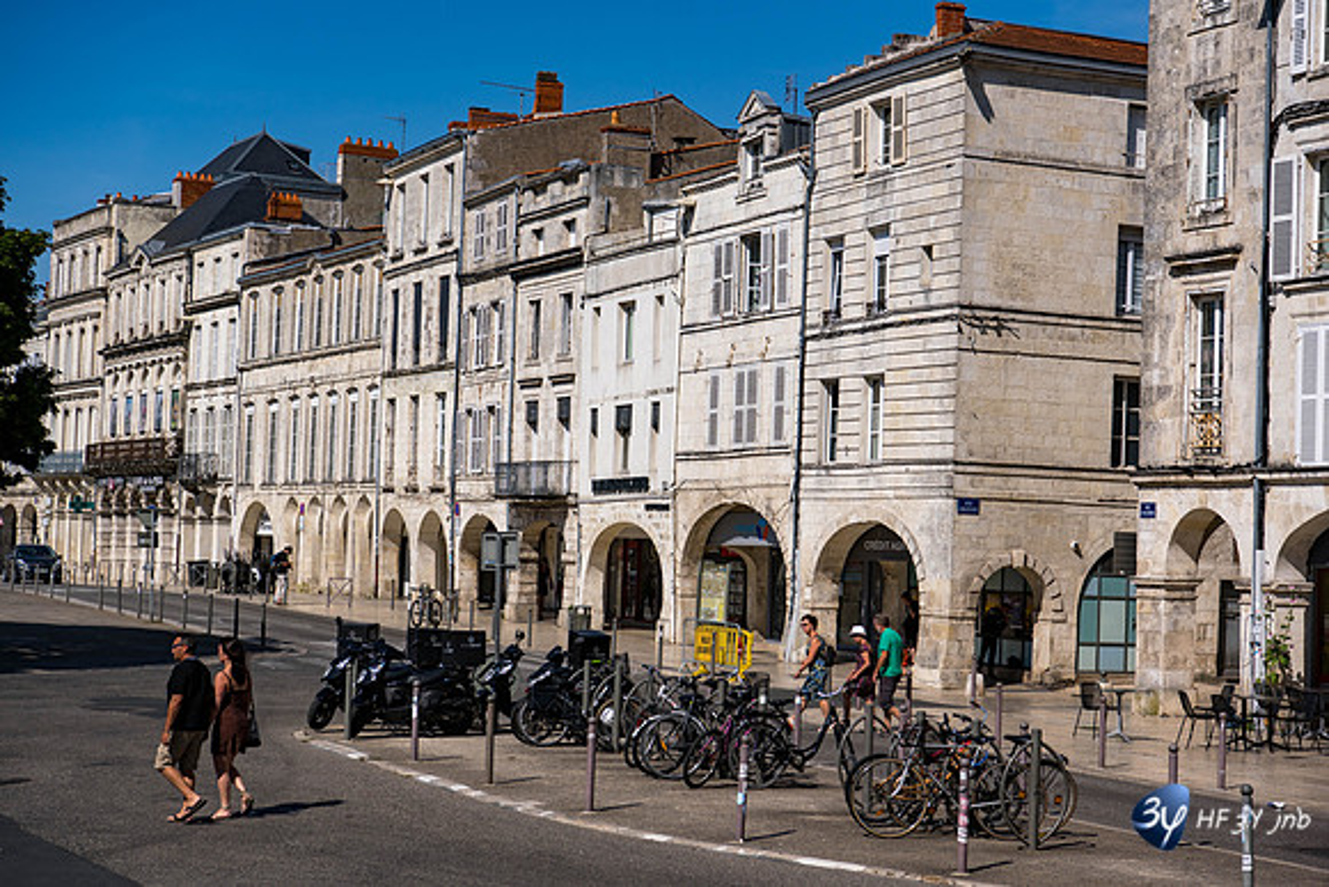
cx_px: 664
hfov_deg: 28.8
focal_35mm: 70
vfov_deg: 19.5
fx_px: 2585
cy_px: 444
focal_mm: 70
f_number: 7.1
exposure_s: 1/1600
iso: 64
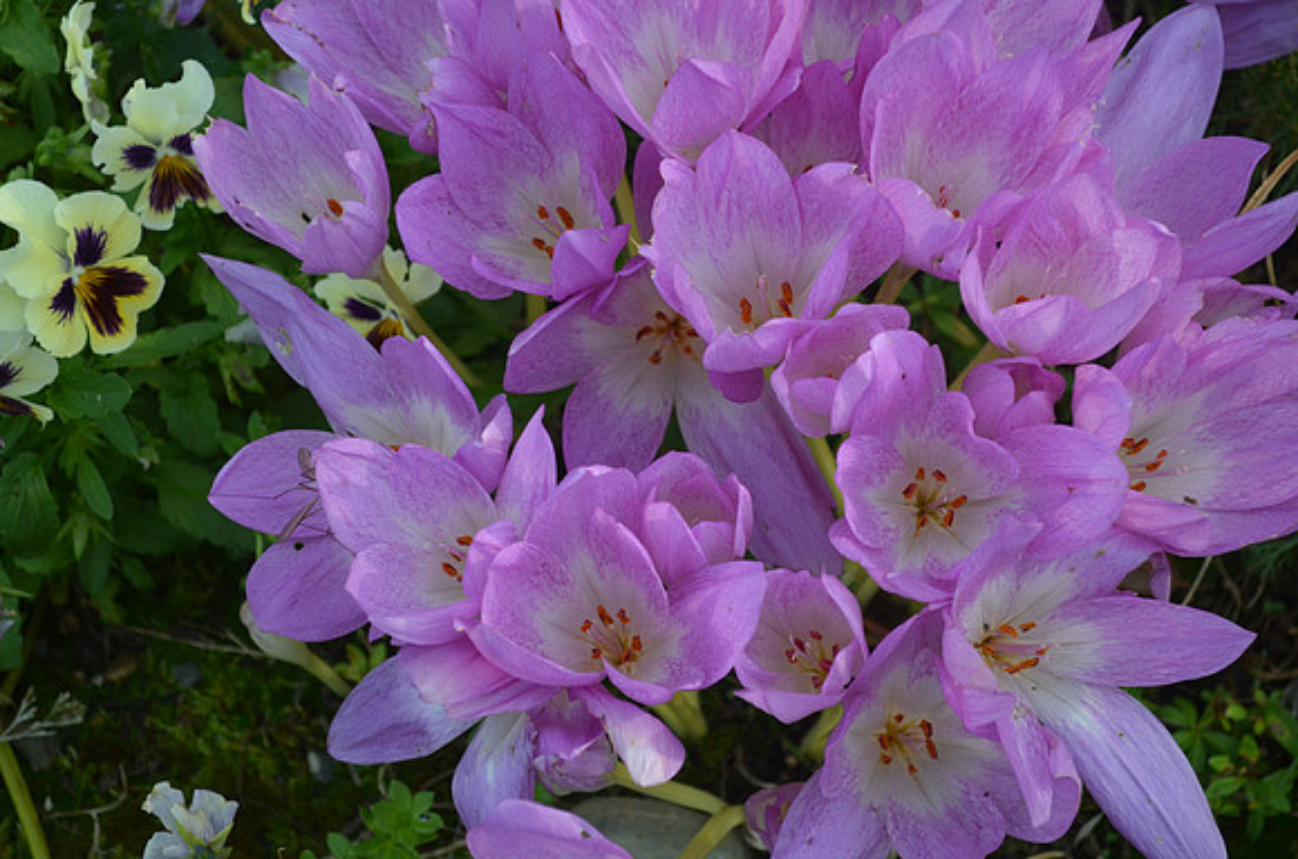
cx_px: 649
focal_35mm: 82
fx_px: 2968
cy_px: 430
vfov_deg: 16.5
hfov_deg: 24.7
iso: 800
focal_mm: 55
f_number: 5.6
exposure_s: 1/640
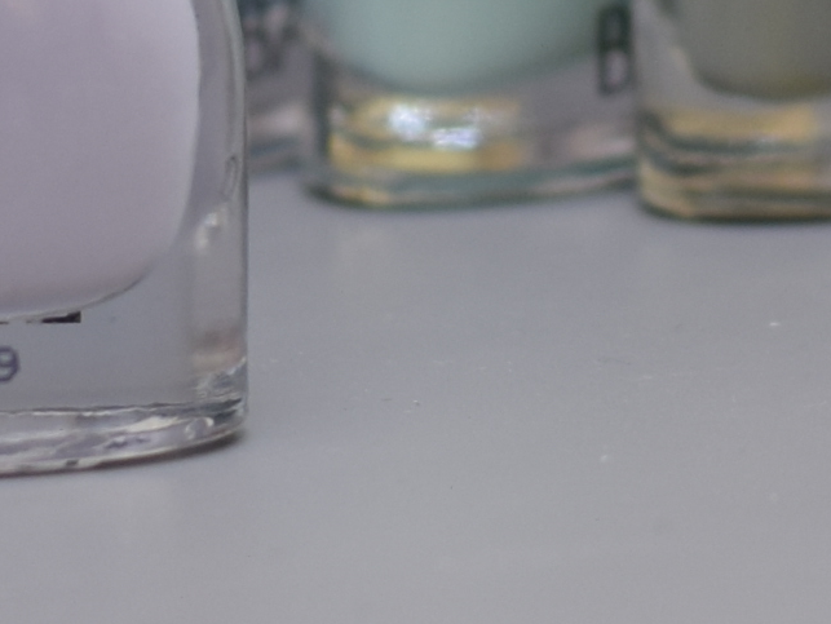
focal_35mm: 504
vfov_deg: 2.9
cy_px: -793
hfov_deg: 3.9
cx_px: 876
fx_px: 12106
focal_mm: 50
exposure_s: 1/200
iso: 200
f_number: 2.8
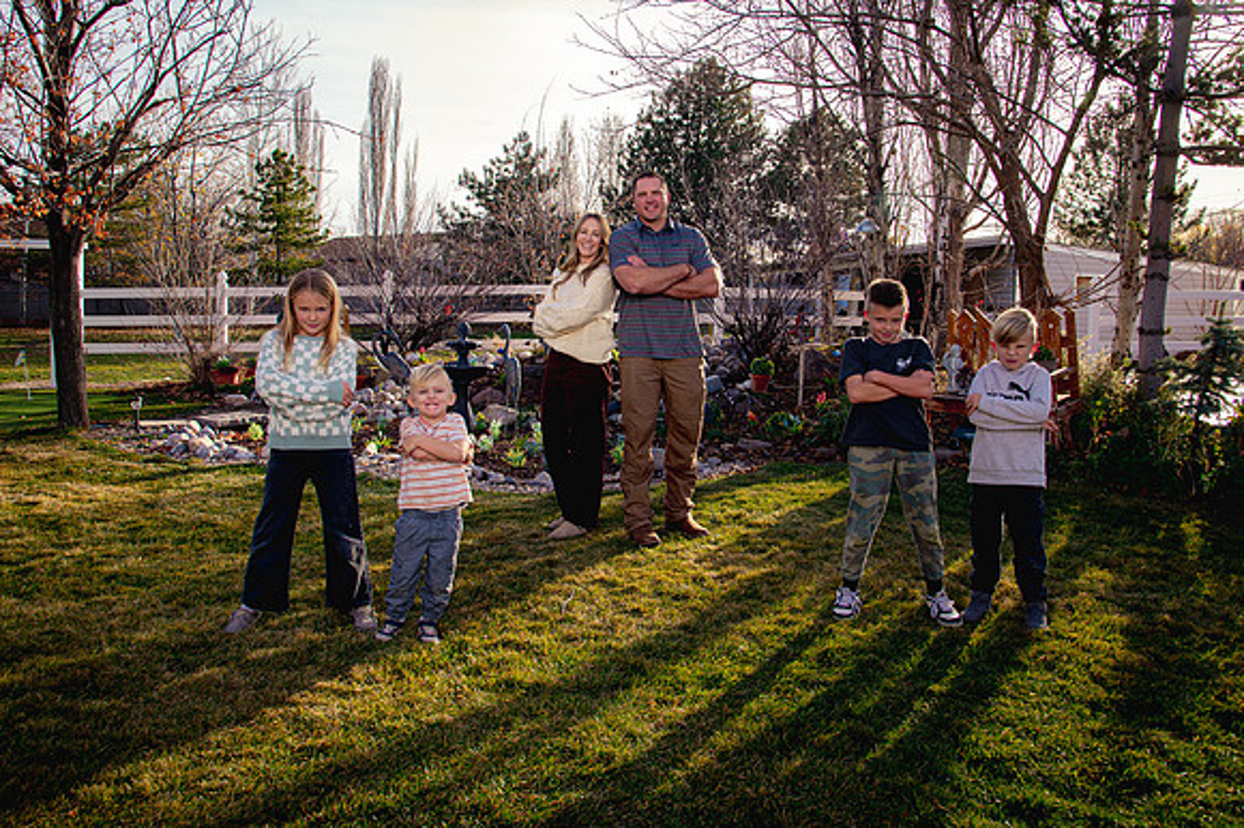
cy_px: 347
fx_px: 963
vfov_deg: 46.4
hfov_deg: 65.7
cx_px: 639
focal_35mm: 28
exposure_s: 1/320
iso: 500
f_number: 8
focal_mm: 24
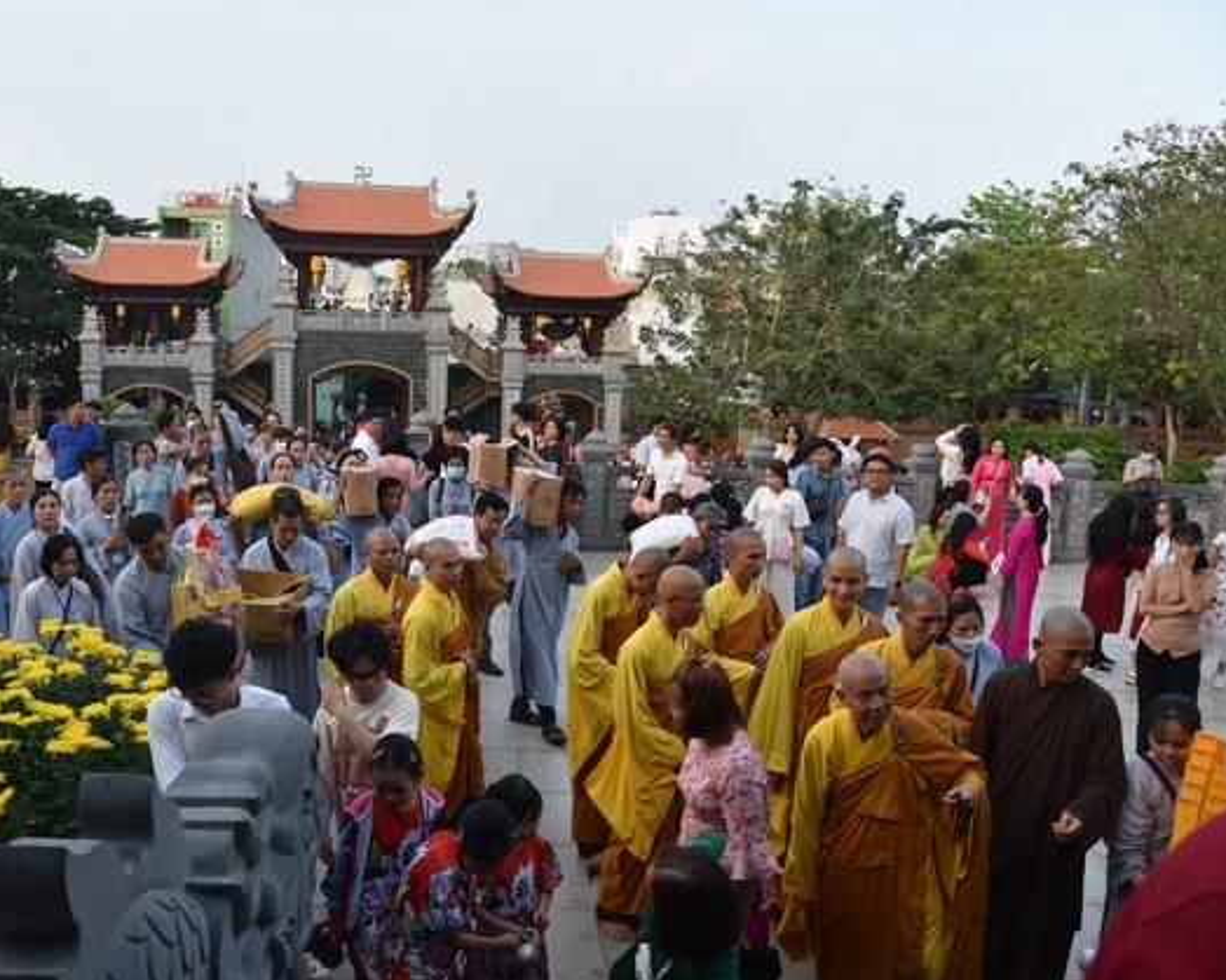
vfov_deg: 51.5
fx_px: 1016
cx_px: 534
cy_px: 483
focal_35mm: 28
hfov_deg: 62.0
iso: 400
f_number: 5.6
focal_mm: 24
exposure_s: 1/125
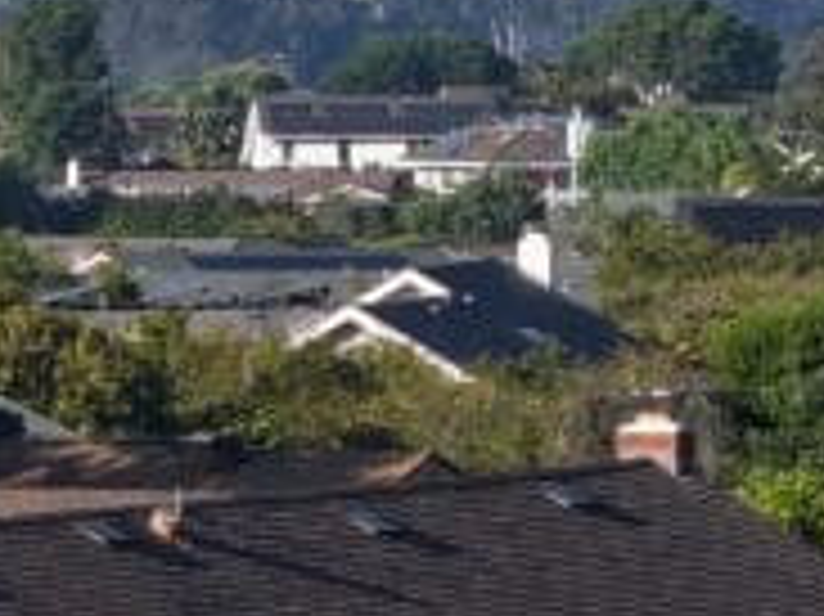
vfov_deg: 3.8
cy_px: 688
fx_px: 9325
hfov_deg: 5.1
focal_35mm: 392
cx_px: 275
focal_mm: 19.35
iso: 110
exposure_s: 1/1250
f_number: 2.8
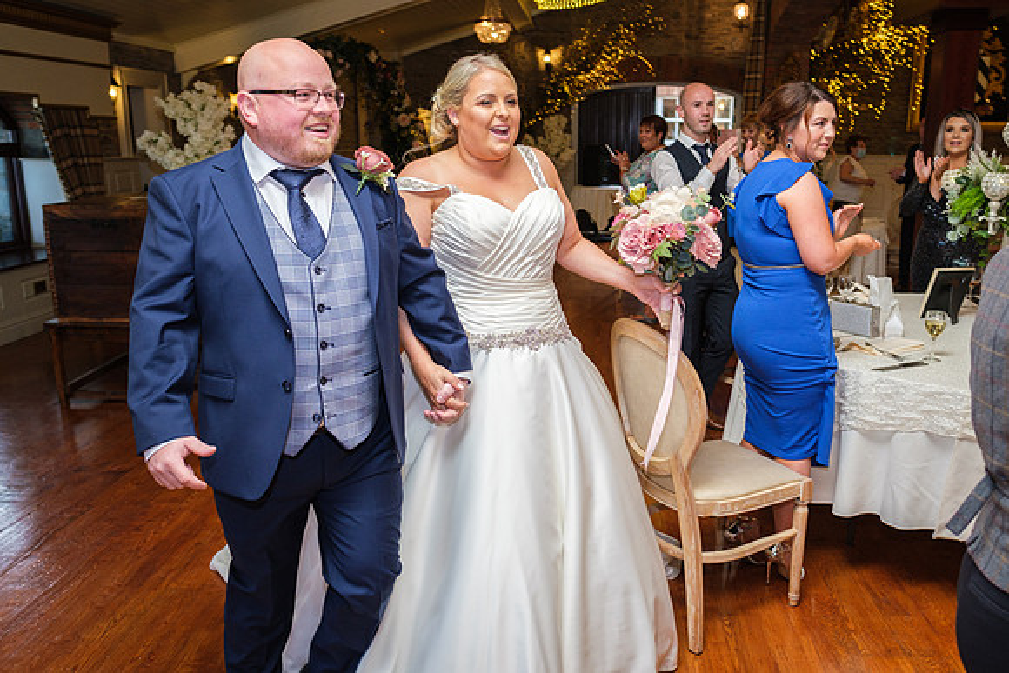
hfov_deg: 62.7
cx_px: 568
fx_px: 825
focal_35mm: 29
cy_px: 355
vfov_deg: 44.4
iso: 1000
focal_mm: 16
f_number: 2.8
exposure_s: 1/160
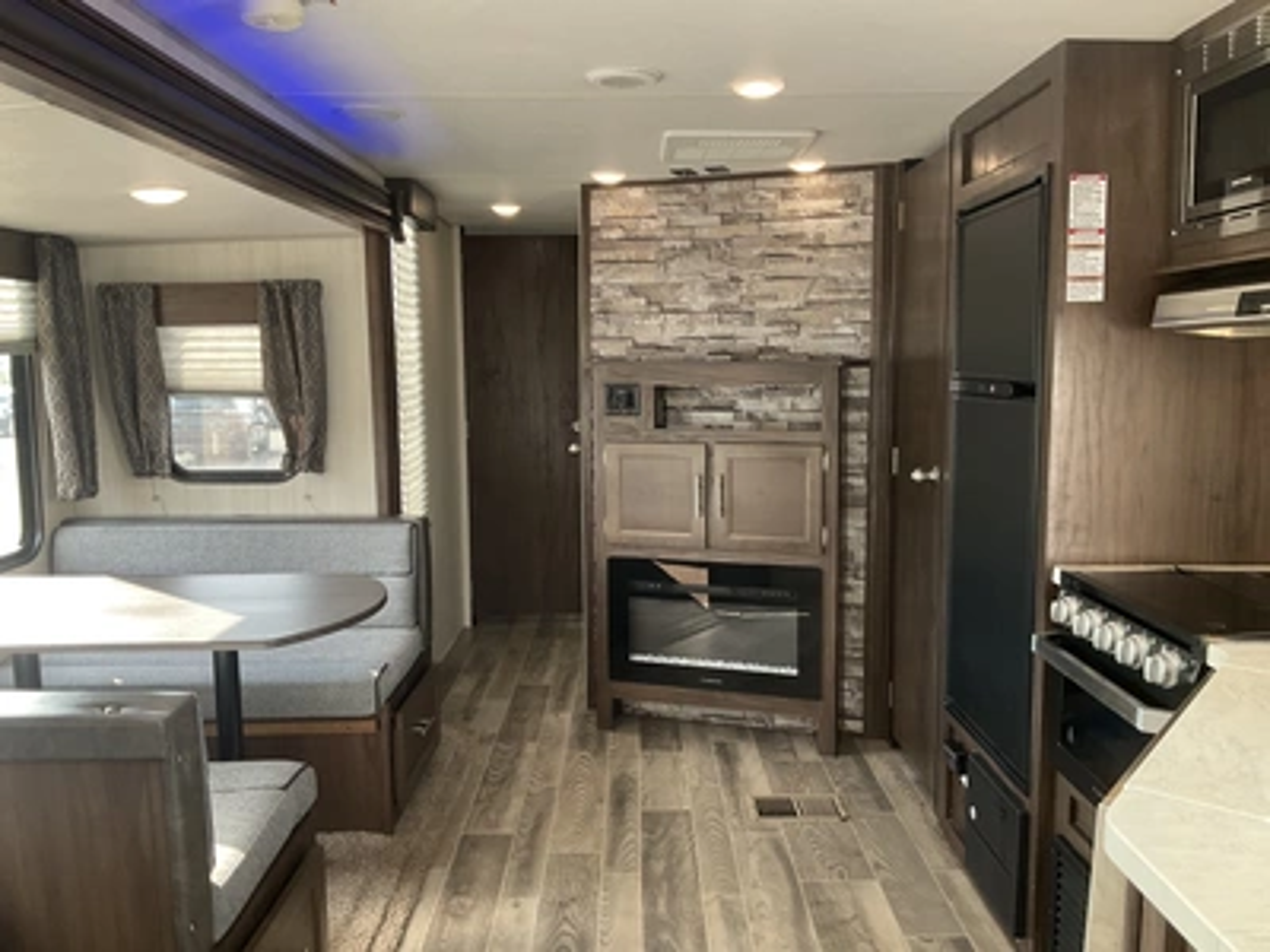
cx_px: 635
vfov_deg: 48.2
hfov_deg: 61.7
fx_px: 1064
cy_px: 476
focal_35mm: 29
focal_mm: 3
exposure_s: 1/122
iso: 64
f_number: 1.8
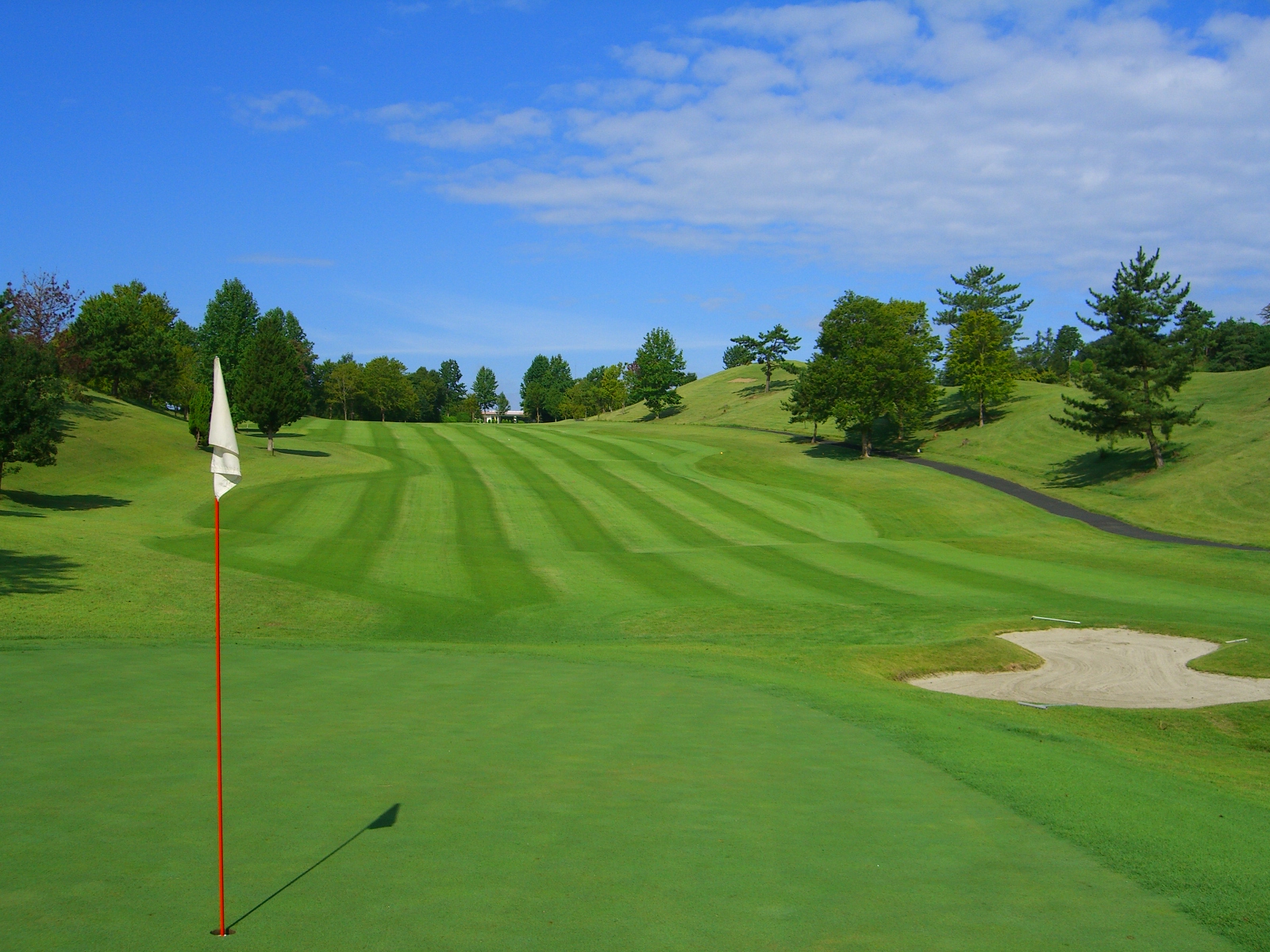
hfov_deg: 49.0
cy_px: 476
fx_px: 1394
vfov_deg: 37.7
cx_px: 635
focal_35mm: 38
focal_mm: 7.9
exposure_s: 1/250
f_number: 8
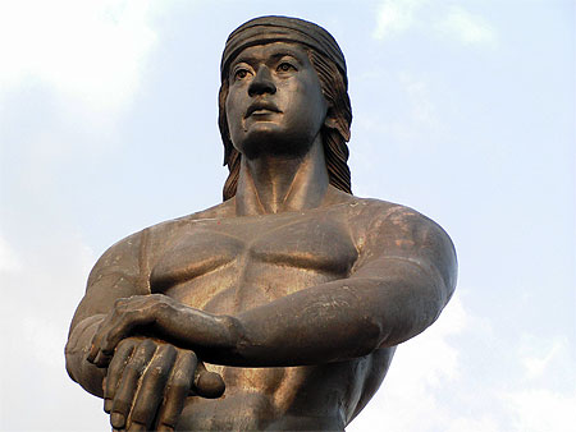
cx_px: 288
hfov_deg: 15.8
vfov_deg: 11.9
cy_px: 216
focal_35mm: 125
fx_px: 2081
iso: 50
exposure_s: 1/100
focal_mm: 20.8
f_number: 4
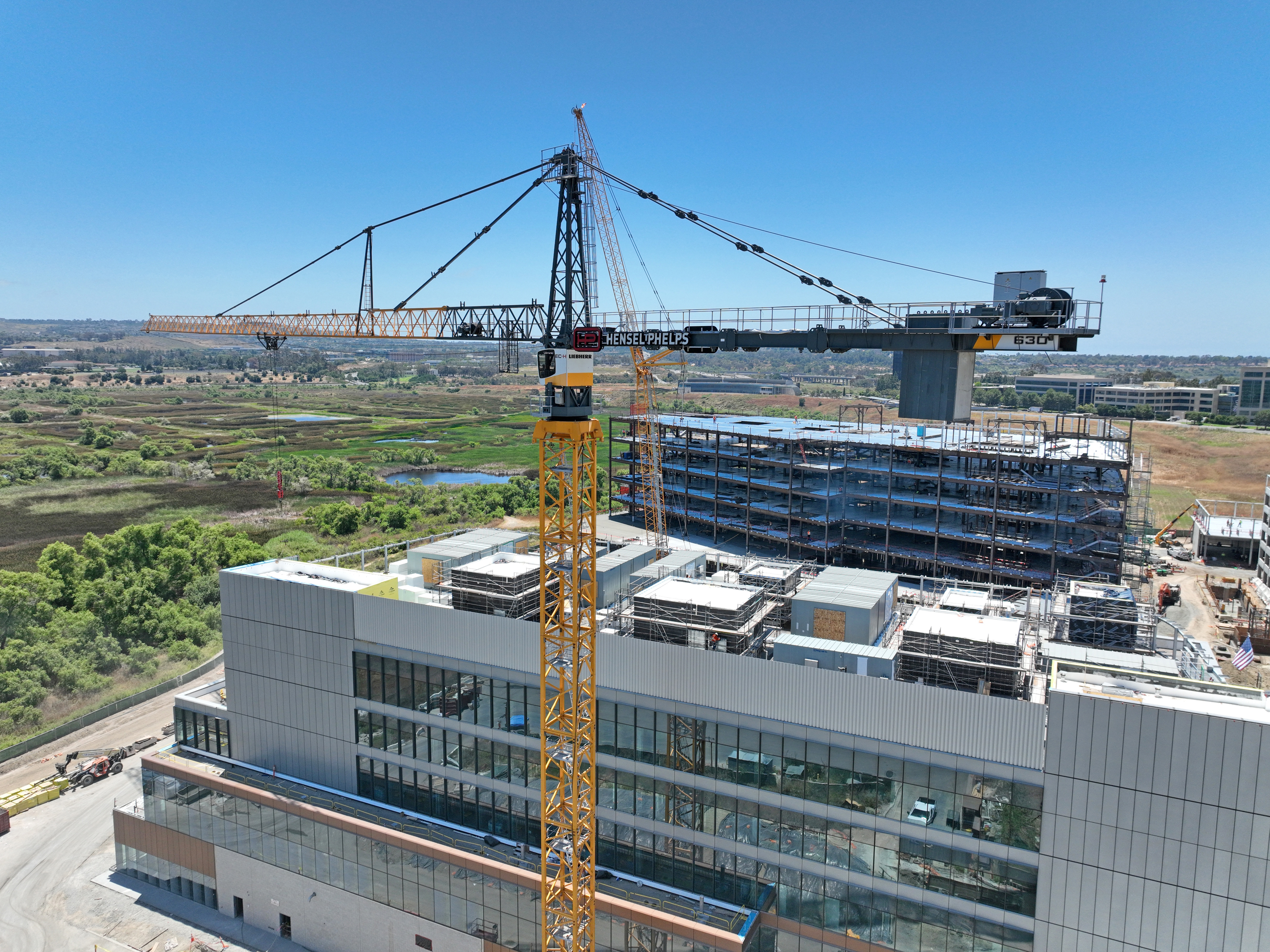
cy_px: 476
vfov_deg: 56.8
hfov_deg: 71.6
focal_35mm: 24
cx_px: 635
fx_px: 880
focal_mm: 12.29
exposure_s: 1/2000
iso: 100
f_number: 3.2
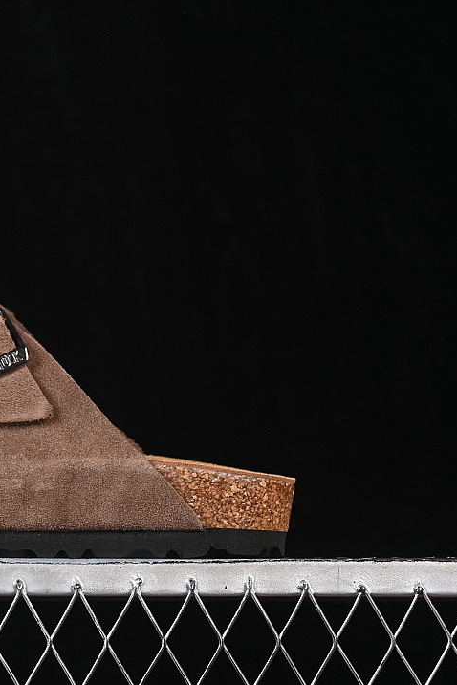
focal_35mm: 113
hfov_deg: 12.0
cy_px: 343
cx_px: -22
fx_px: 2152
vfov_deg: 18.1
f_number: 6.3
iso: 160
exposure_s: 1/60
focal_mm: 50
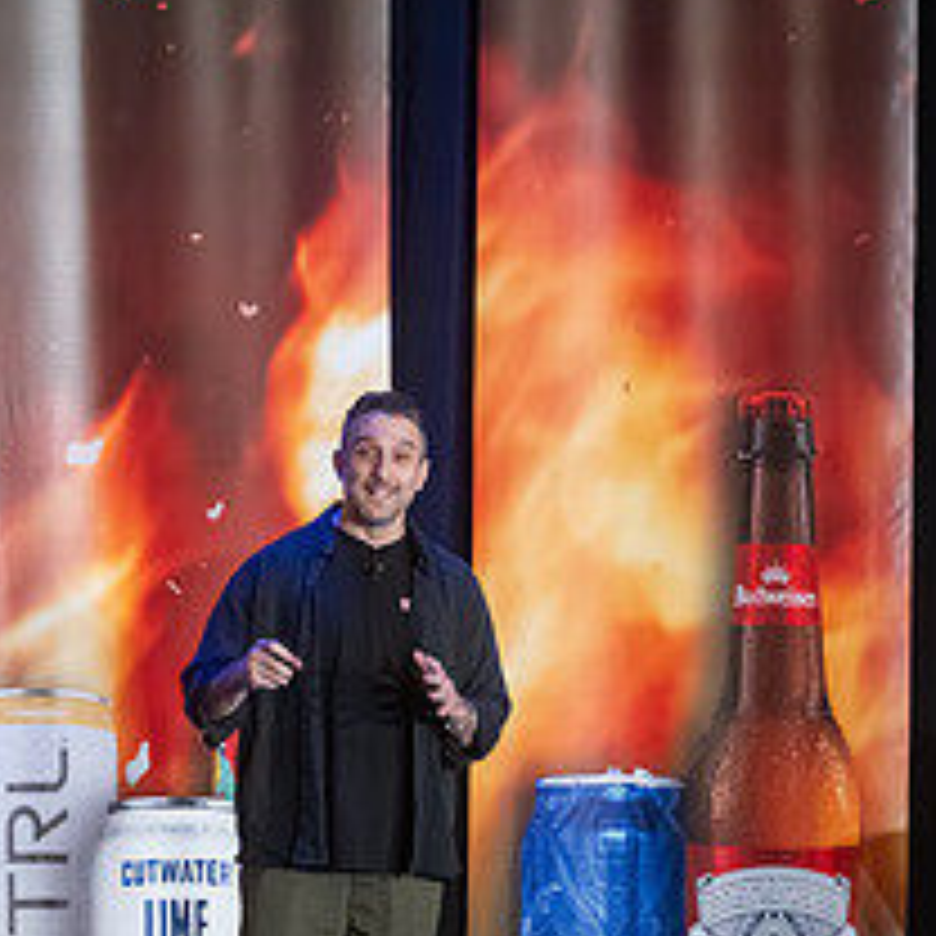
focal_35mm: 477
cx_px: 216
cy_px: 808
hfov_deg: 3.7
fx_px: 14592
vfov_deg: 3.7
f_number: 2.8
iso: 5000
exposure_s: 1/200
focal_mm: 200
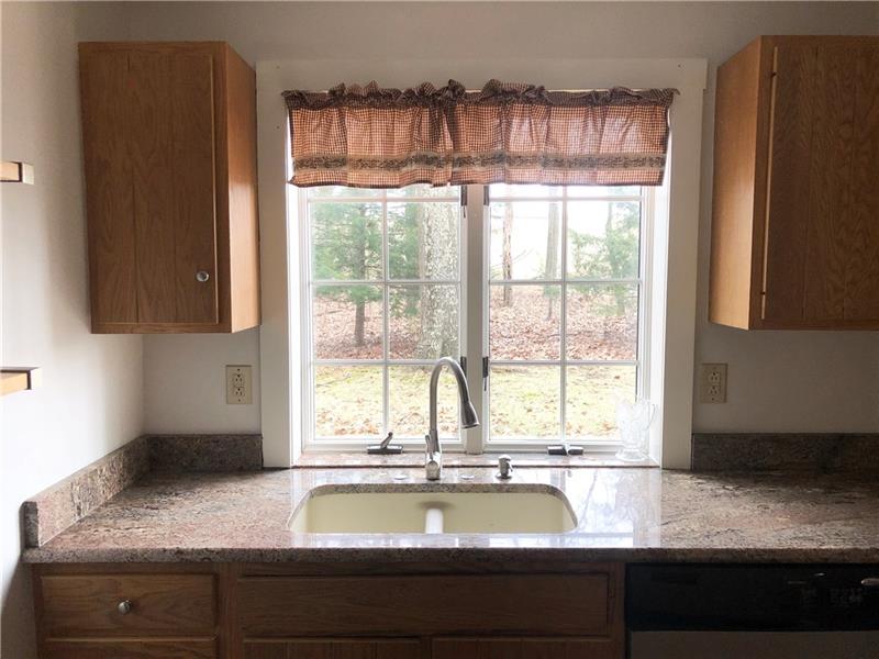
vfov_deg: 49.7
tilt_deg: -6.7
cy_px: 330
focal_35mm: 28
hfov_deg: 63.4
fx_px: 711
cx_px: 440
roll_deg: +0.1
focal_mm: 3.99
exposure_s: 1/30
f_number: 1.8
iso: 40
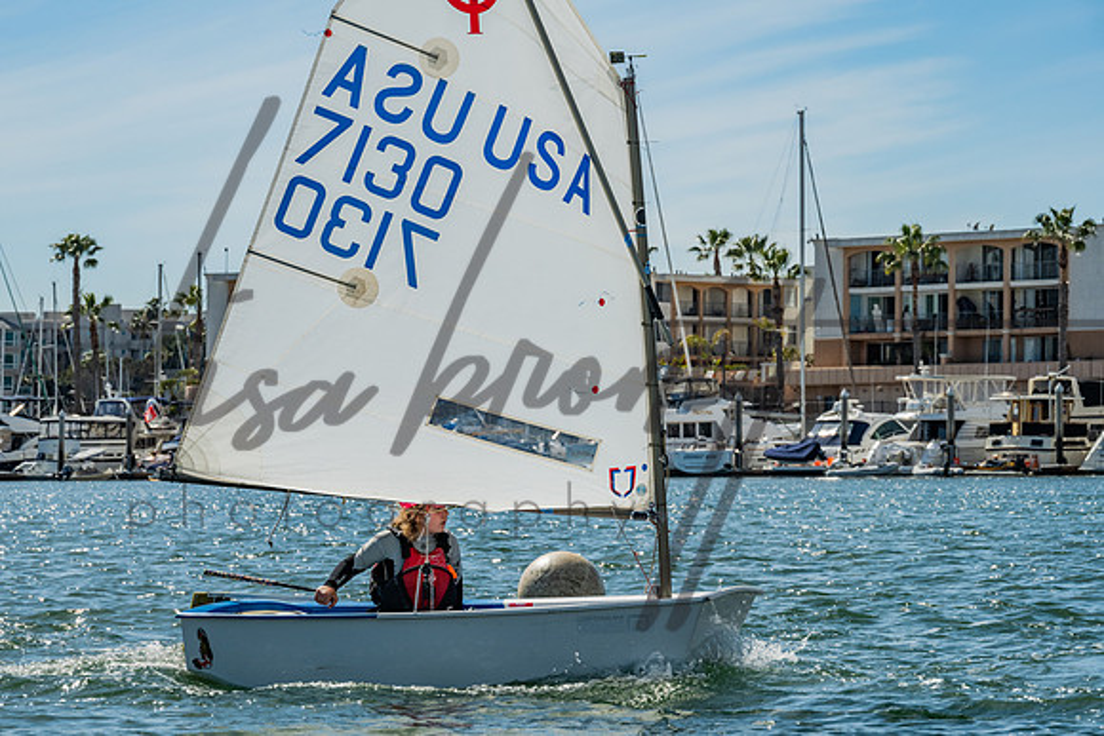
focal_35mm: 121
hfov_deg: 16.9
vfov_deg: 11.3
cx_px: 466
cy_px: 406
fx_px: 3721
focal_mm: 105
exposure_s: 1/400
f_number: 10
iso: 250
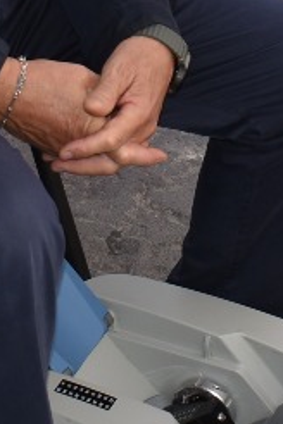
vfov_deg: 13.0
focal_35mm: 153
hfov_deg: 8.9
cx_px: 142
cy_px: -99
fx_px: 1809
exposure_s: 1/200
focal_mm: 21
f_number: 6.3
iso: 100
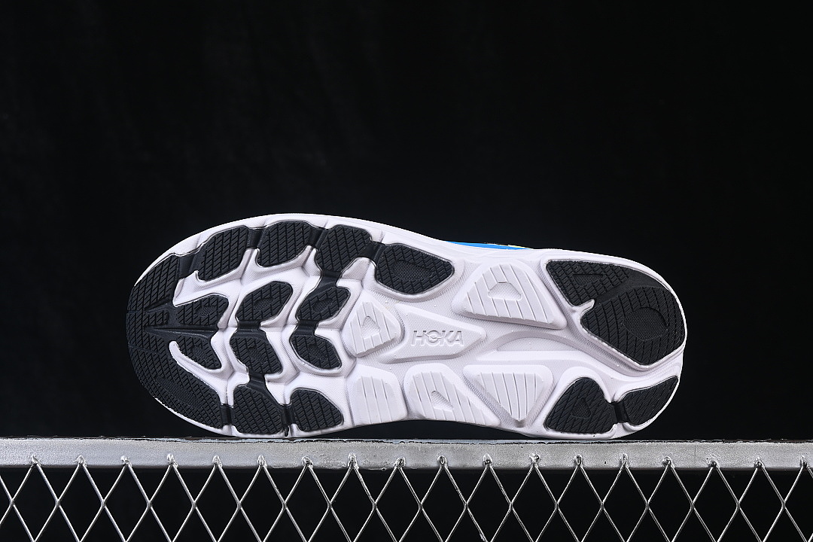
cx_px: 406
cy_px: 271
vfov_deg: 18.2
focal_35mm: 75
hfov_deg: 27.0
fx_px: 1694
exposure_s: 1/80
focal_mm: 50
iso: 160
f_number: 8
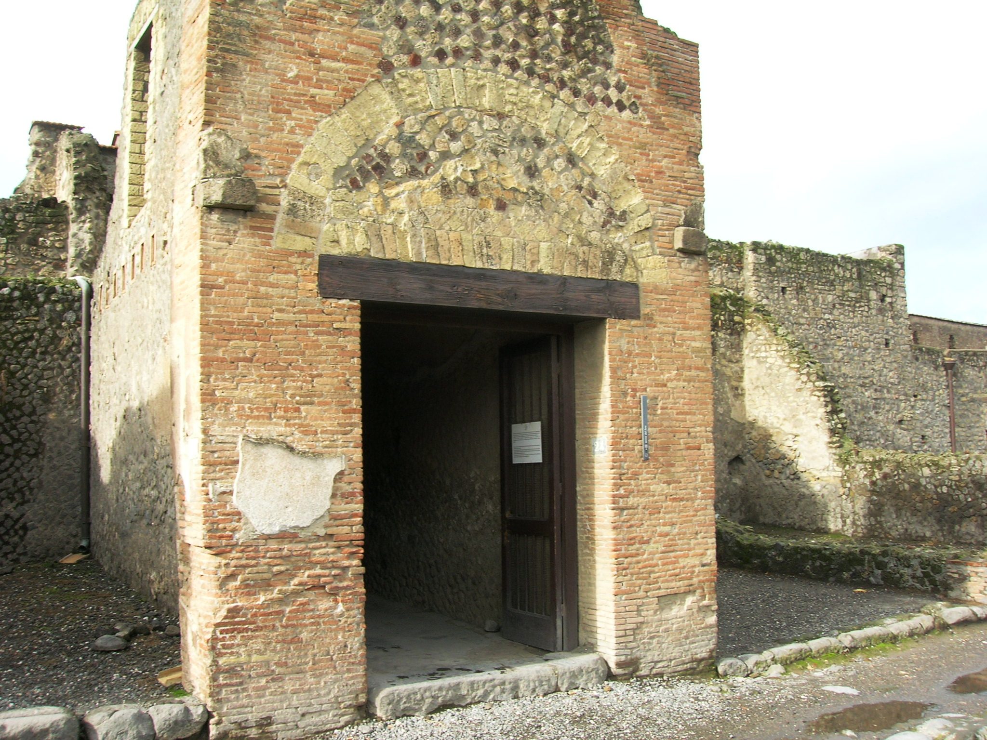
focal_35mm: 34
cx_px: 494
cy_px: 370
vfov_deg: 41.8
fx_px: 969
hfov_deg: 54.0
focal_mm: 5.7
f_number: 4.9
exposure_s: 1/68.5
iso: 50
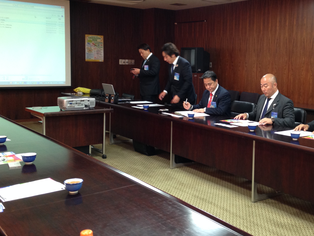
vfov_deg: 30.2
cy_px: 96
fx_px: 435
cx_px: 210
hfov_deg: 39.2
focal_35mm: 48
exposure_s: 1/20
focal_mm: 4.12
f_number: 2.4
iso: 80
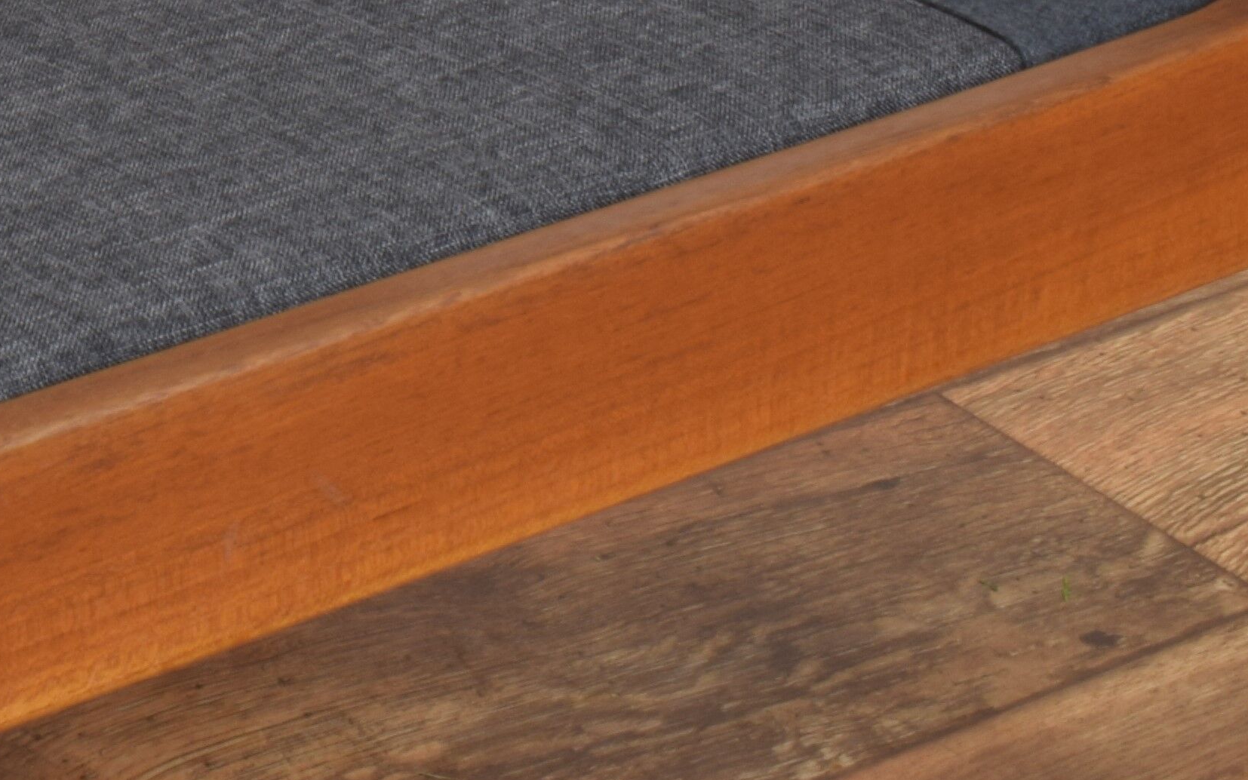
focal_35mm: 122
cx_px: -328
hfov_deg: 16.3
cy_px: -568
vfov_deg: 10.2
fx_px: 4150
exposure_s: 5
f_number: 25
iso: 100
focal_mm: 22
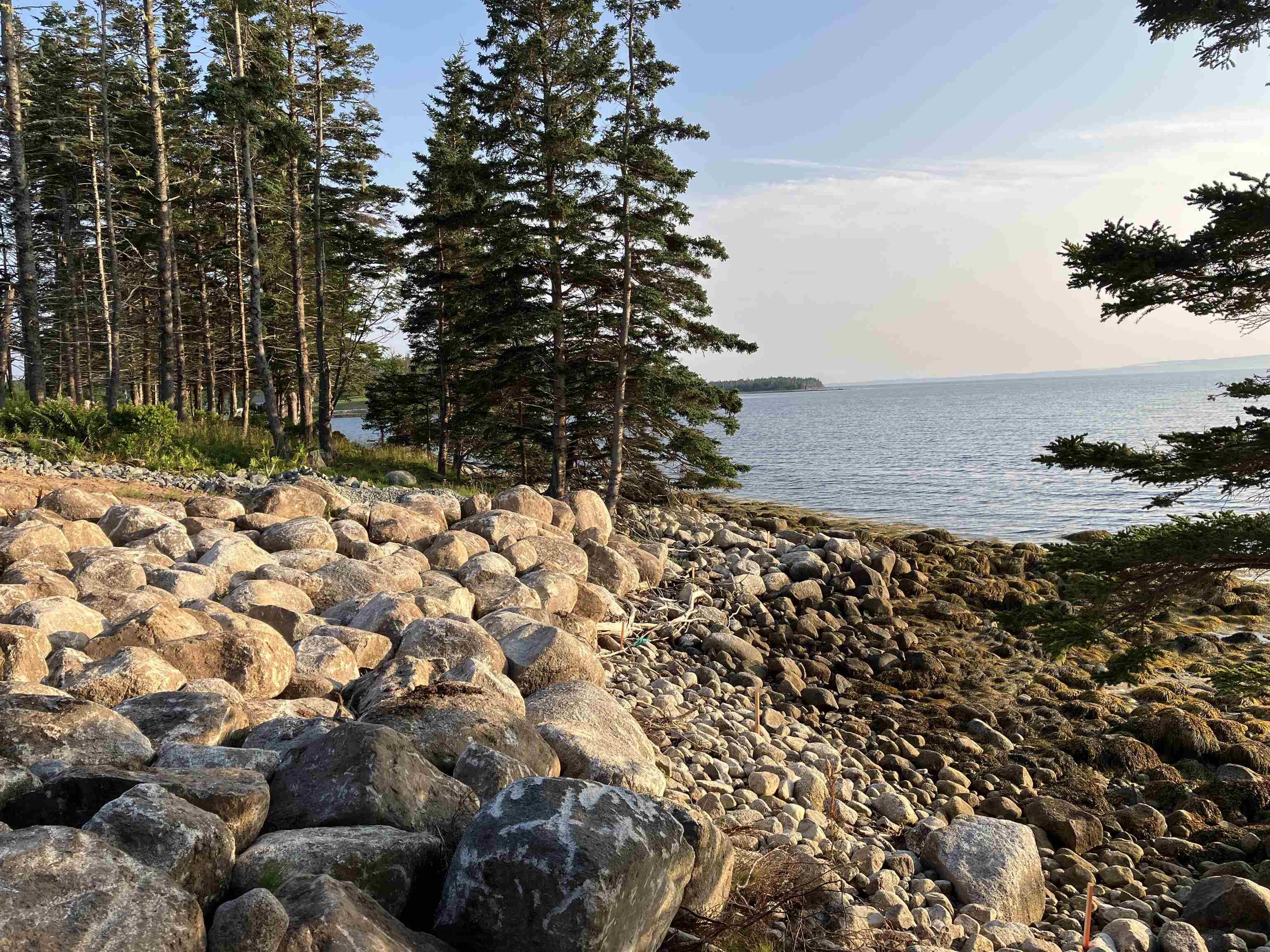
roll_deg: +1.2
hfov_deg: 63.4
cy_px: 476
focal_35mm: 28
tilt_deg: -2.7
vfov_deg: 49.7
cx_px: 635
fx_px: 1027
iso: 32
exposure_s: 1/934
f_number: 1.8
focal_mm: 3.99
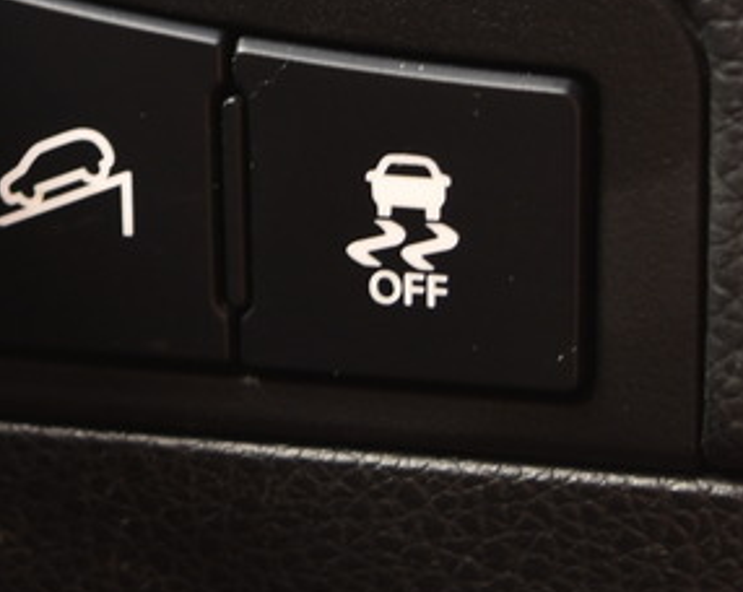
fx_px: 4033
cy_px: -5
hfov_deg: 10.3
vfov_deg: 8.4
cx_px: -229
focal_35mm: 184
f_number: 3.8
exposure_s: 1/3
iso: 100
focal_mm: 23
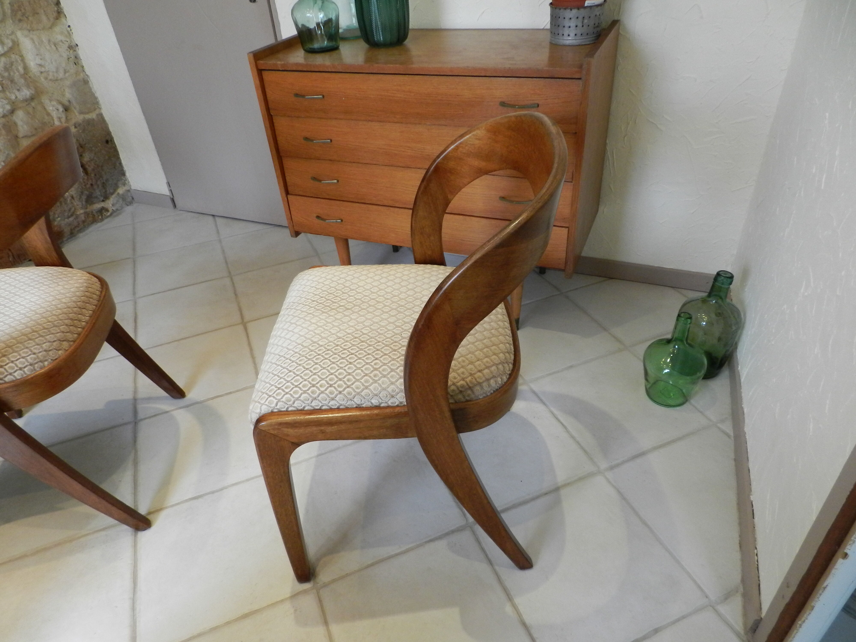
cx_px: 428
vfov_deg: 58.9
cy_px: 321
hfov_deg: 73.9
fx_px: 569
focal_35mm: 23
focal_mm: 4
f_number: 3.4
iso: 360
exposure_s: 1/30
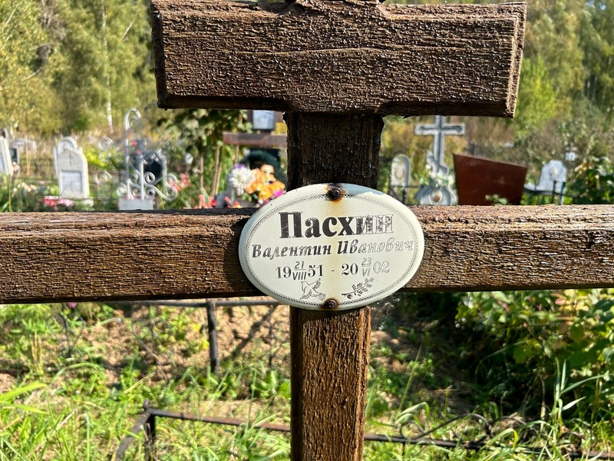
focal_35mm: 26
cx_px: 307
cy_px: 230
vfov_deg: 53.1
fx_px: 461
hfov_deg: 67.3
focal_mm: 5.7
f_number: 1.5
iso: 50
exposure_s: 1/1621
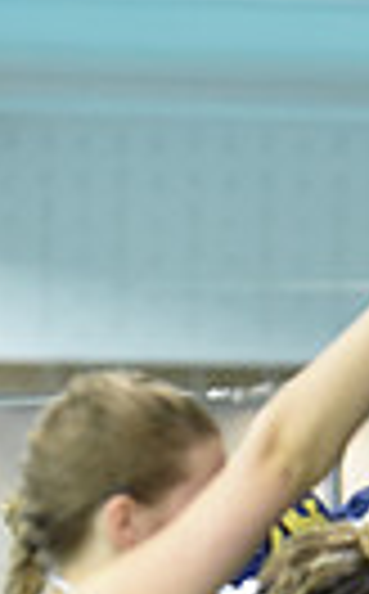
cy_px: 1197
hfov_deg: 2.7
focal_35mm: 493
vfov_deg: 4.2
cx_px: 430
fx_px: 7967
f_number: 2.8
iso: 3200
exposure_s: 1/320
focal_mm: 110
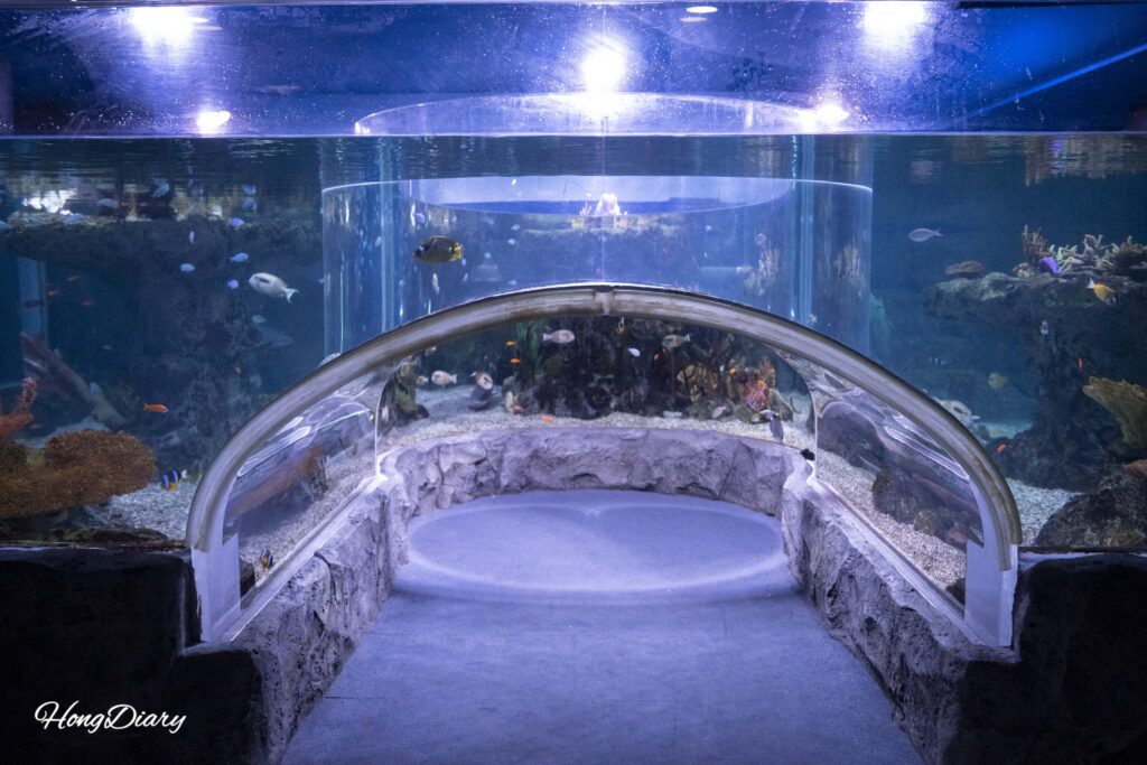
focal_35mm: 34
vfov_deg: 38.9
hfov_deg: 55.8
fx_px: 1083
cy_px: 382
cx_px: 574
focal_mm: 34
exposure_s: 1/1000
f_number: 4.5
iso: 12800
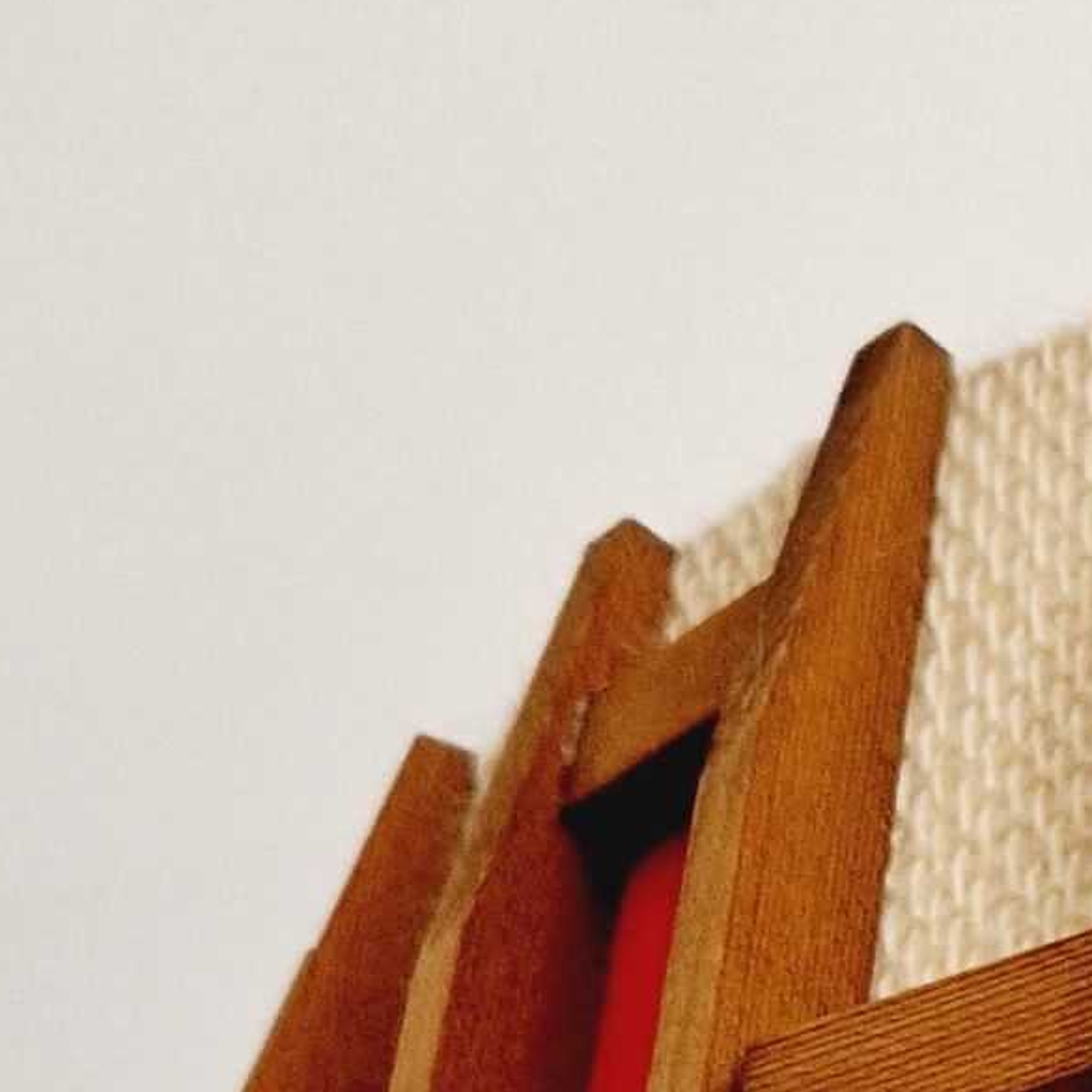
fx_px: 4961
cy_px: 1661
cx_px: 2003
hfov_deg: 11.6
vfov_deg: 12.0
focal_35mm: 139
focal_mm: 5.4
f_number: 1.8
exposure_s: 1/100
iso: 125
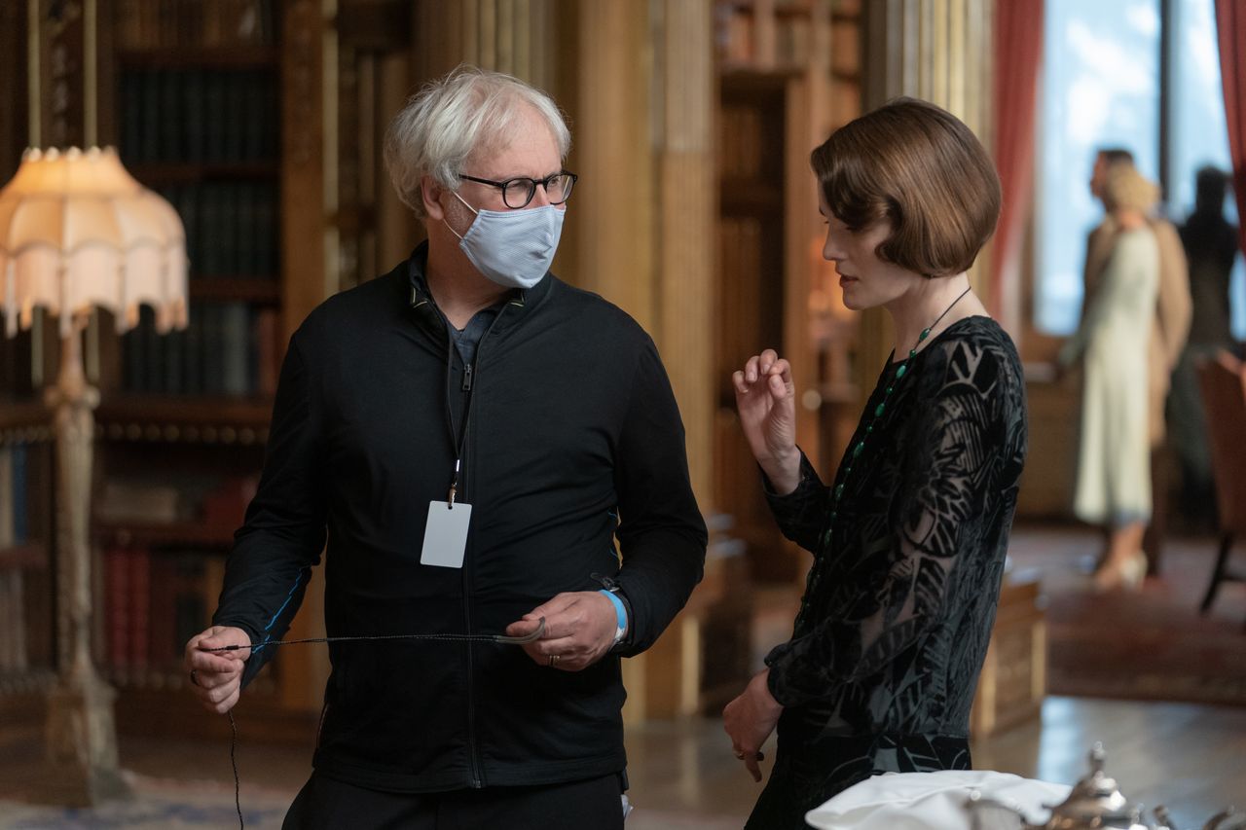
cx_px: 623
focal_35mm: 105
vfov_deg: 13.0
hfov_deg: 19.5
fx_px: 3633
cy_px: 415
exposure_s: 1/400
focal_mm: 105
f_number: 2.8
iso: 4000
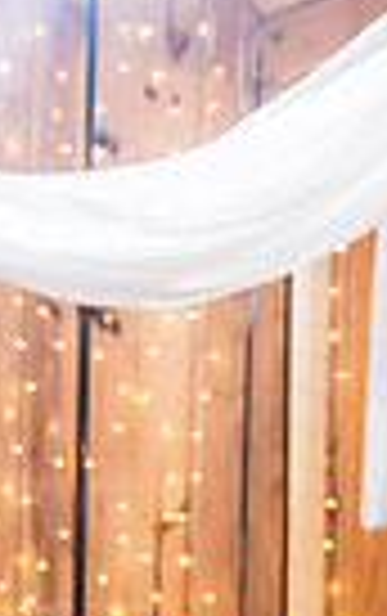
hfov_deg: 6.3
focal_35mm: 190
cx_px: -819
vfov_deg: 10.9
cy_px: 690
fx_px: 3196
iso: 500
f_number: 2.8
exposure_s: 1/125
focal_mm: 44
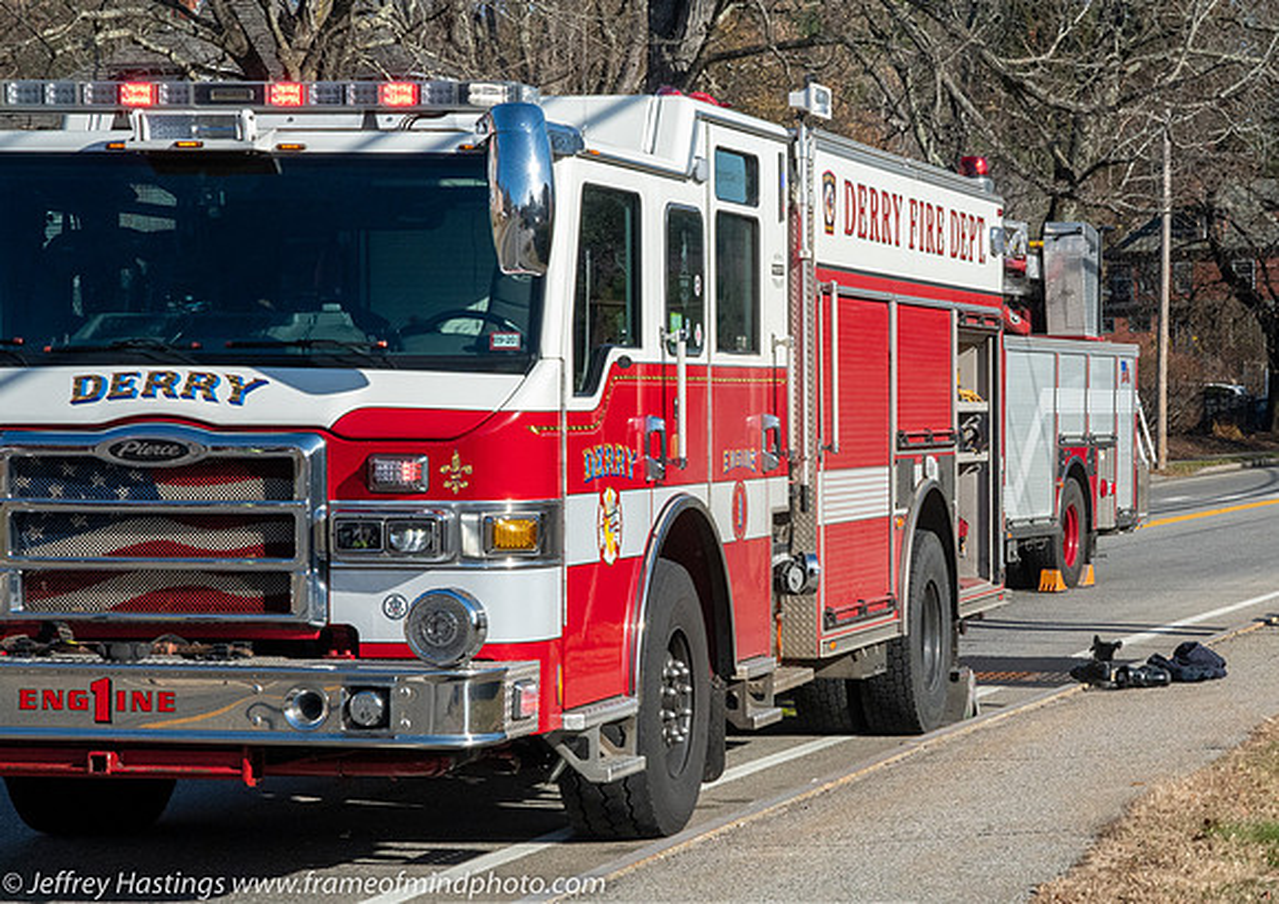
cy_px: 523
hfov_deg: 19.9
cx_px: 900
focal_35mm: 100
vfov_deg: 14.2
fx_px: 3623
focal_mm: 48
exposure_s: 1/2500
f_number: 9
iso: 1000
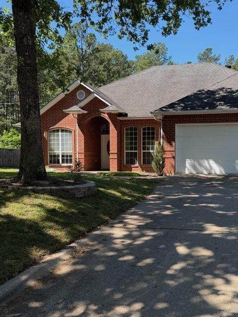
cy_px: 174
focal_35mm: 39
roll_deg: -0.9
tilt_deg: -3.6
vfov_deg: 47.8
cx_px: 163
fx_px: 357
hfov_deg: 36.4
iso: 80
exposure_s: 1/1314
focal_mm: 6.76
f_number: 1.78
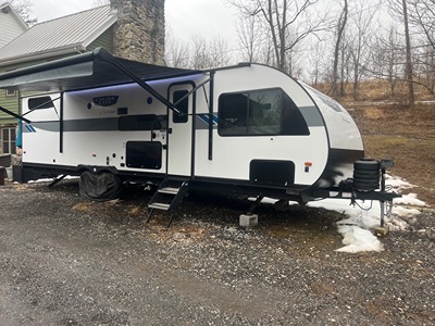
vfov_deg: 53.1
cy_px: 163
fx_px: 327
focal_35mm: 26
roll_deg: -1.0
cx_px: 218
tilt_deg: -3.0
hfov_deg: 67.3
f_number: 1.5
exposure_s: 1/186
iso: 40
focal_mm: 5.7
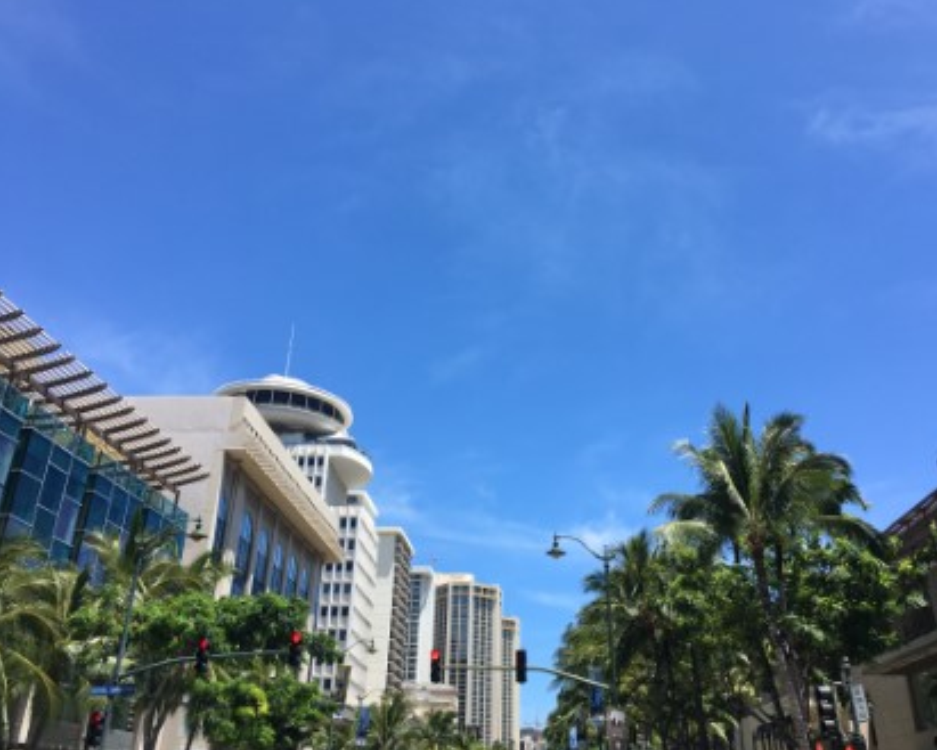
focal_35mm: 31
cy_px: 374
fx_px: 860
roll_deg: -0.9
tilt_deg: +24.8
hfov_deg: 57.1
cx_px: 504
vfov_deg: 47.1
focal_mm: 4.15
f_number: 2.2
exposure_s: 1/1202
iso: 25
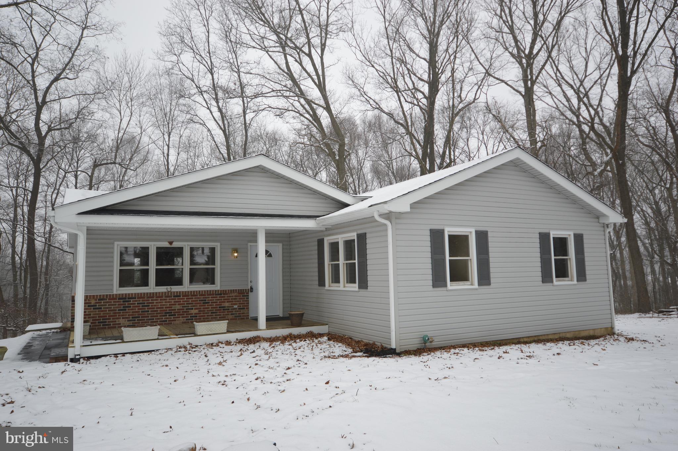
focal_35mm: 24
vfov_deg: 53.0
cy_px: 226
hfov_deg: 73.8
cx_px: 339
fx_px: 452
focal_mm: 16
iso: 100
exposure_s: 1/160
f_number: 6.3
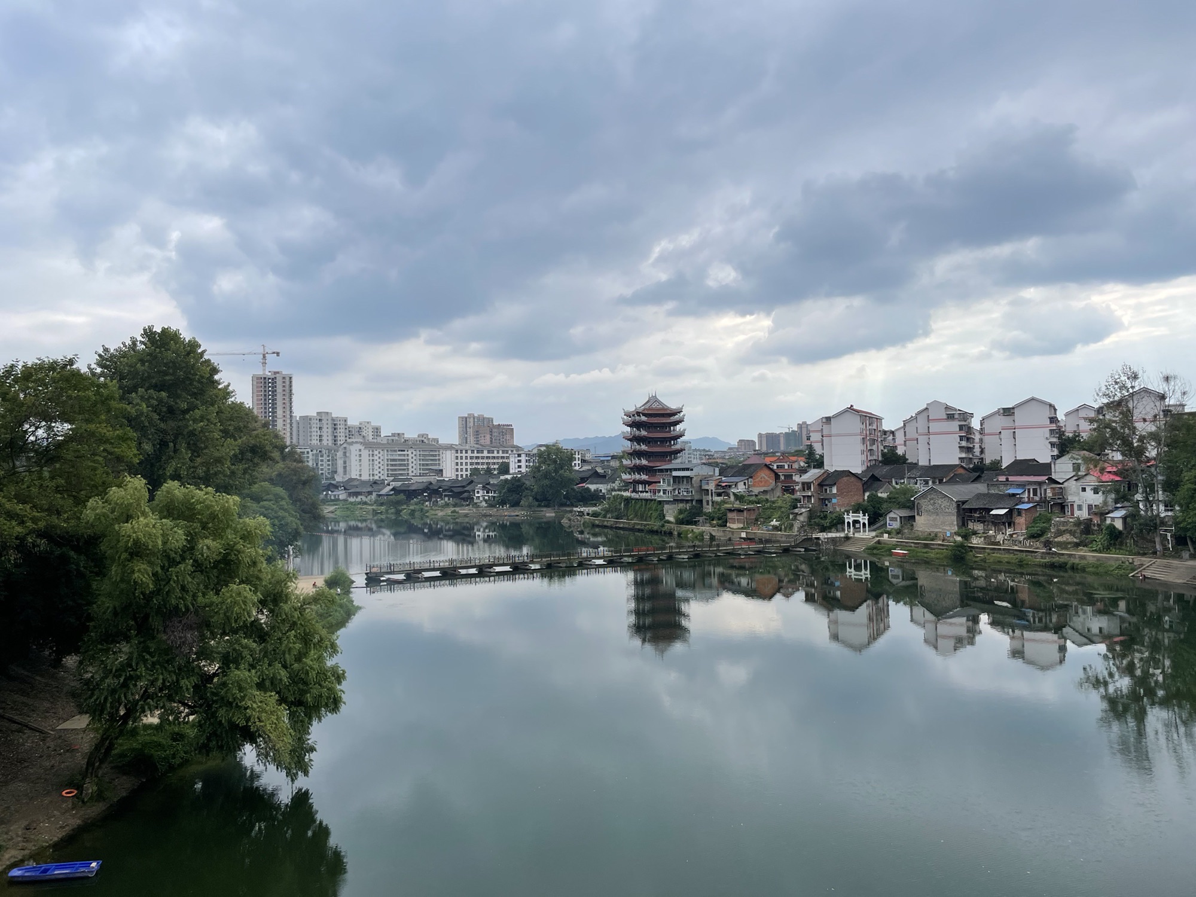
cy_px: 448
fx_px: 898
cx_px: 598
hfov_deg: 67.3
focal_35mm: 26
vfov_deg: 53.1
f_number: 1.6
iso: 32
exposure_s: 1/1689
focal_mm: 4.2
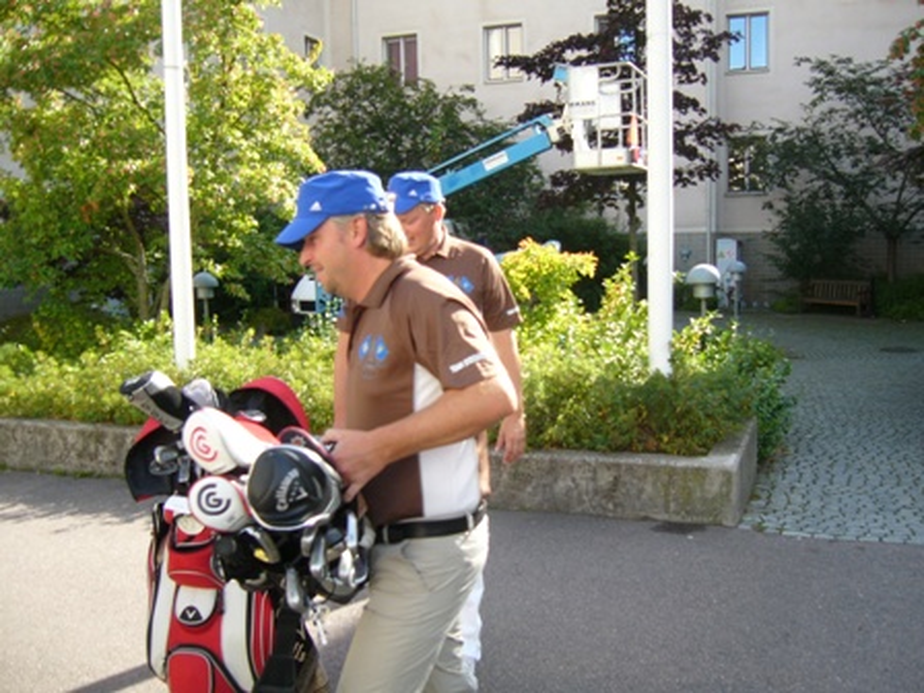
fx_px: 934
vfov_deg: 40.7
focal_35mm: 35
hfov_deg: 52.6
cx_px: 462
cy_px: 346
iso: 50
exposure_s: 1/200
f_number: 2.8
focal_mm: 5.8
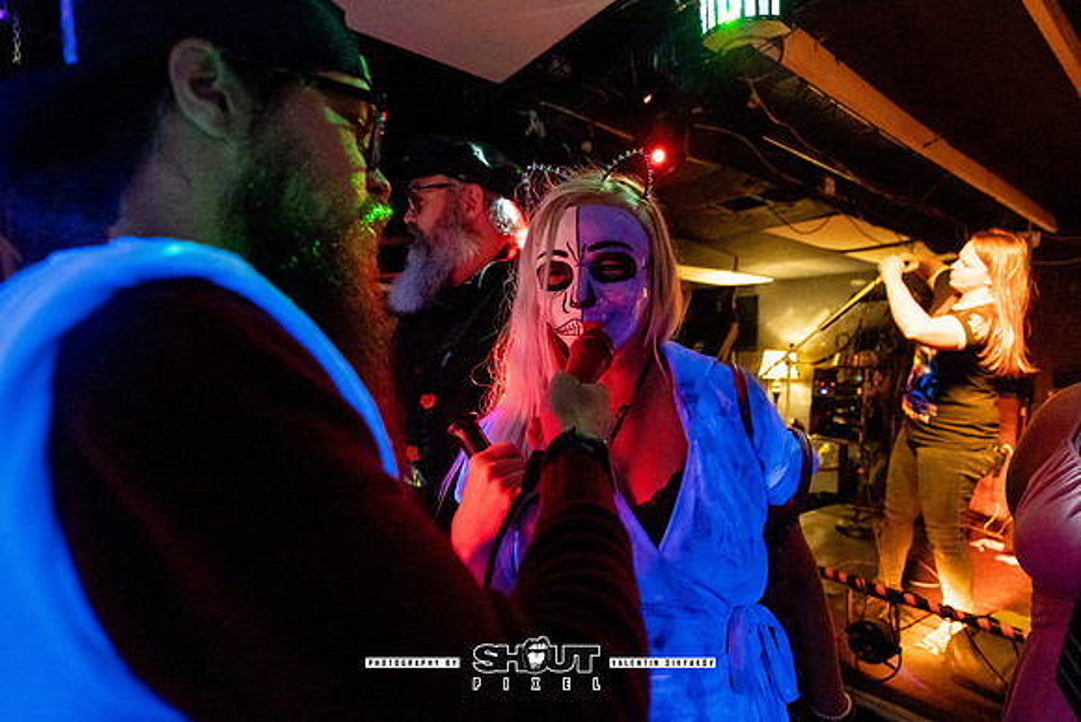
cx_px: 576
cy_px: 369
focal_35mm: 18
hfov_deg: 90.8
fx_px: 532
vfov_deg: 68.3
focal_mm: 14
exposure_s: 1/160
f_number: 2.8
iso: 3200
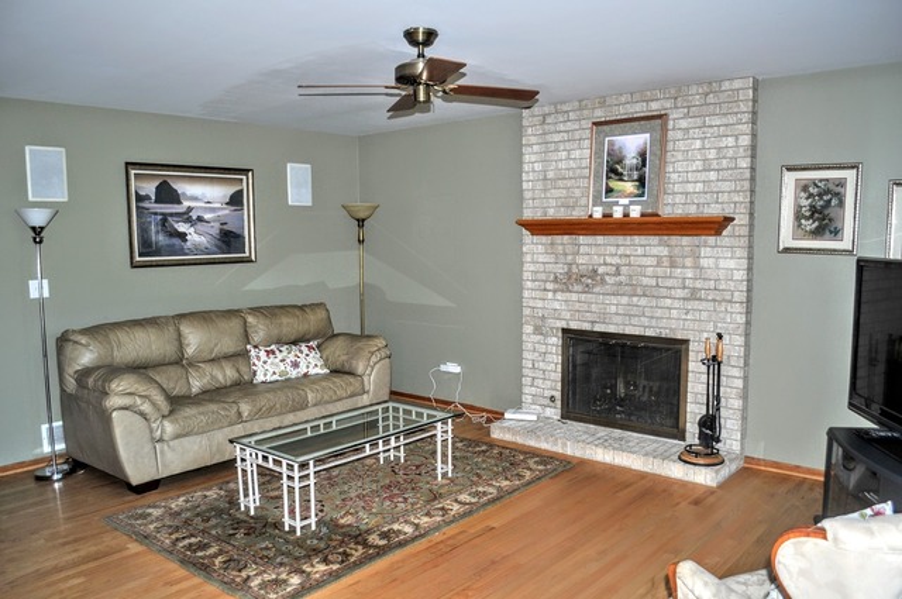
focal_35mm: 27
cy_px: 300
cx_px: 451
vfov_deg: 47.8
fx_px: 676
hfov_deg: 67.4
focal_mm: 18
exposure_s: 1/60
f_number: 3.5
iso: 200
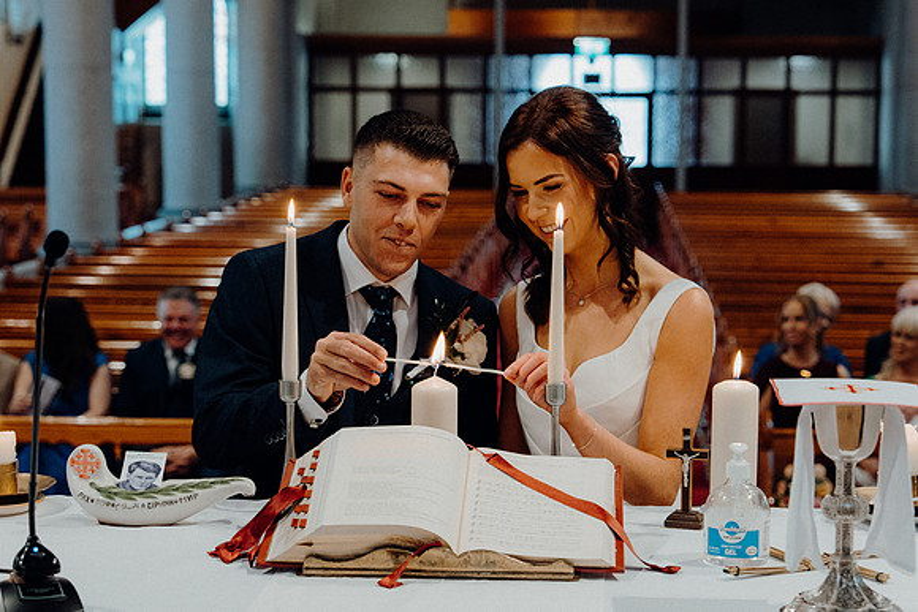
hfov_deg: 25.1
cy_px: 306
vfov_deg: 16.9
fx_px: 2066
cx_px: 459
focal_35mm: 81
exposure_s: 1/160
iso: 1600
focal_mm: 54
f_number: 3.5
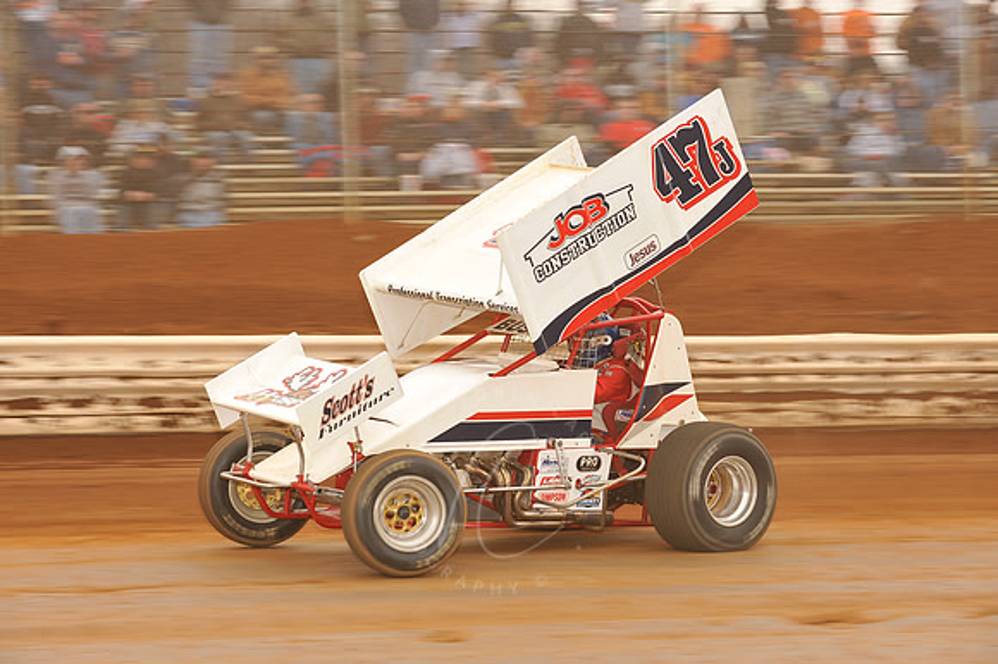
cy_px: 332
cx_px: 499
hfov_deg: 18.3
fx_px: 3103
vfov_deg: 12.2
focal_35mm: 112
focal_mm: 112
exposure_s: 1/250
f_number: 8
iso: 400
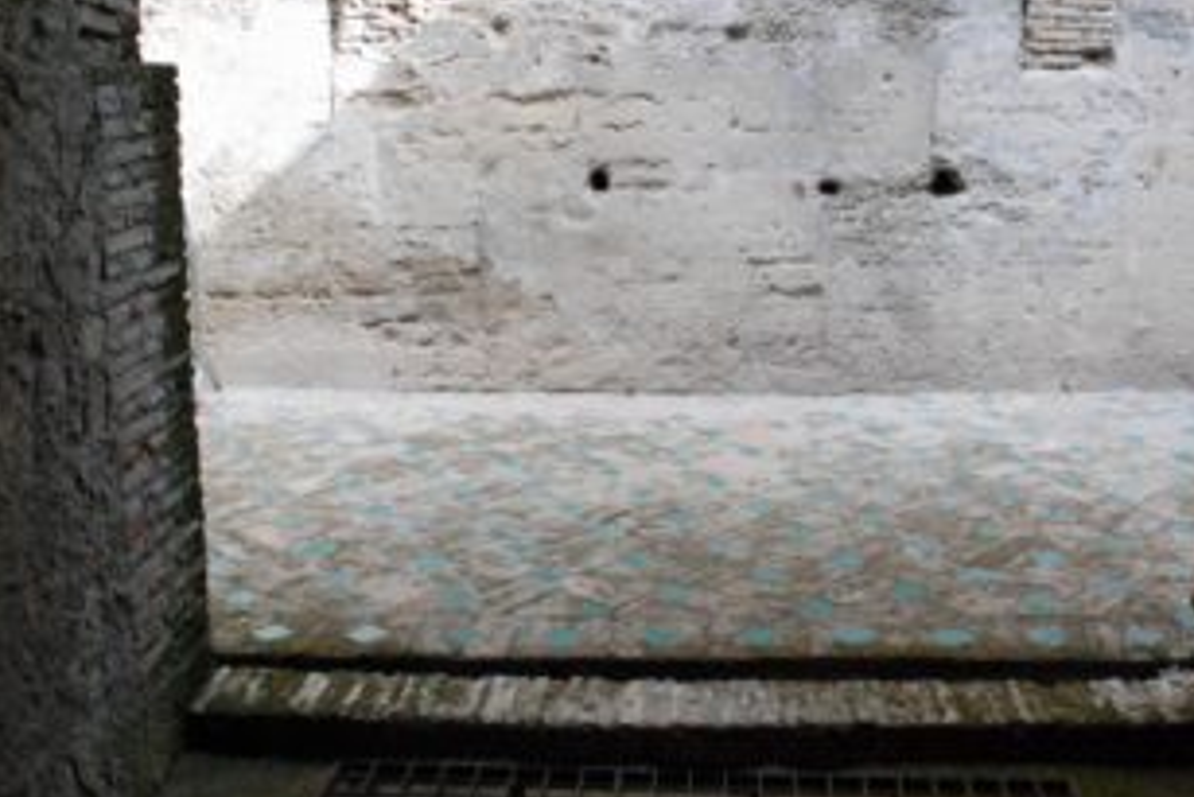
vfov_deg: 30.5
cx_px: 747
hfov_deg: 44.1
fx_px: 1460
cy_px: 348
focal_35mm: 44
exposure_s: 1/200
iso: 1250
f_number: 7.1
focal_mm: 18
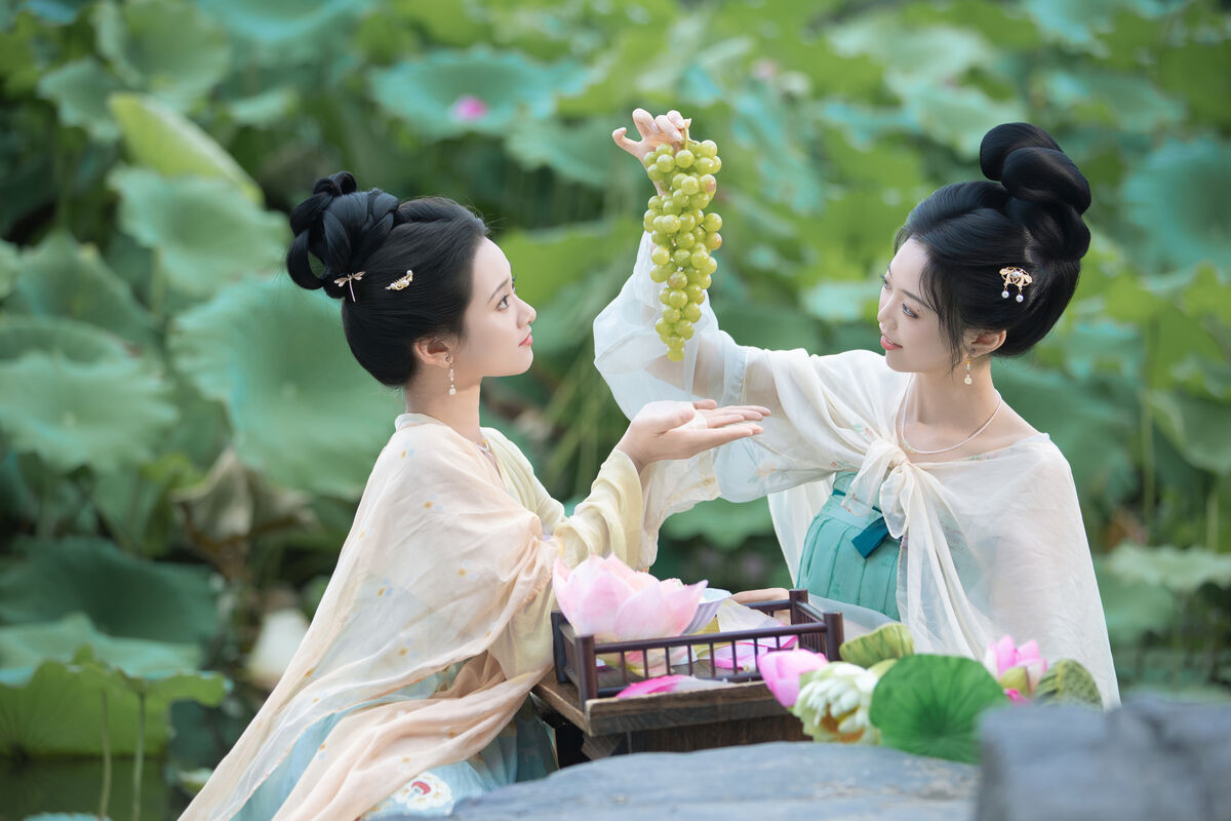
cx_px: 616
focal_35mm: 110
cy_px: 410
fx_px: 3761
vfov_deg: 12.5
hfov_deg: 18.6
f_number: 2.8
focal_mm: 110
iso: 100
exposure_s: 1/250
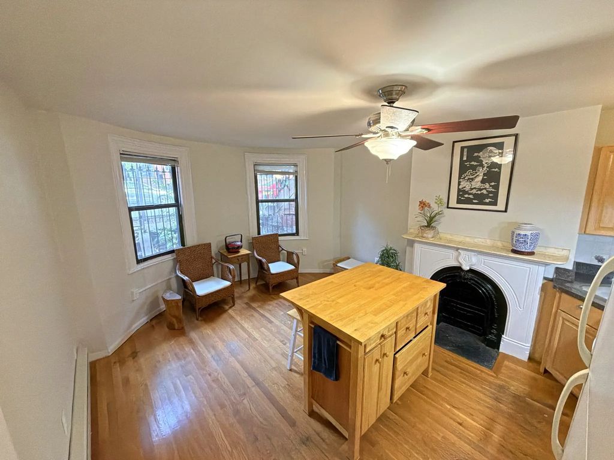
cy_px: 230
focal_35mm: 14
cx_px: 307
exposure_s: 1/60
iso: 400
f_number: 2.2
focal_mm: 2.22
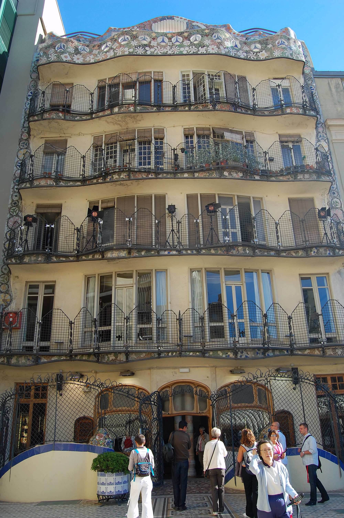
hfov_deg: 47.8
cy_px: 259
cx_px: 172
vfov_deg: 67.4
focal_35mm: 27
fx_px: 388
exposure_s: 1/200
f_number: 7.1
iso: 200
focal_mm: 18
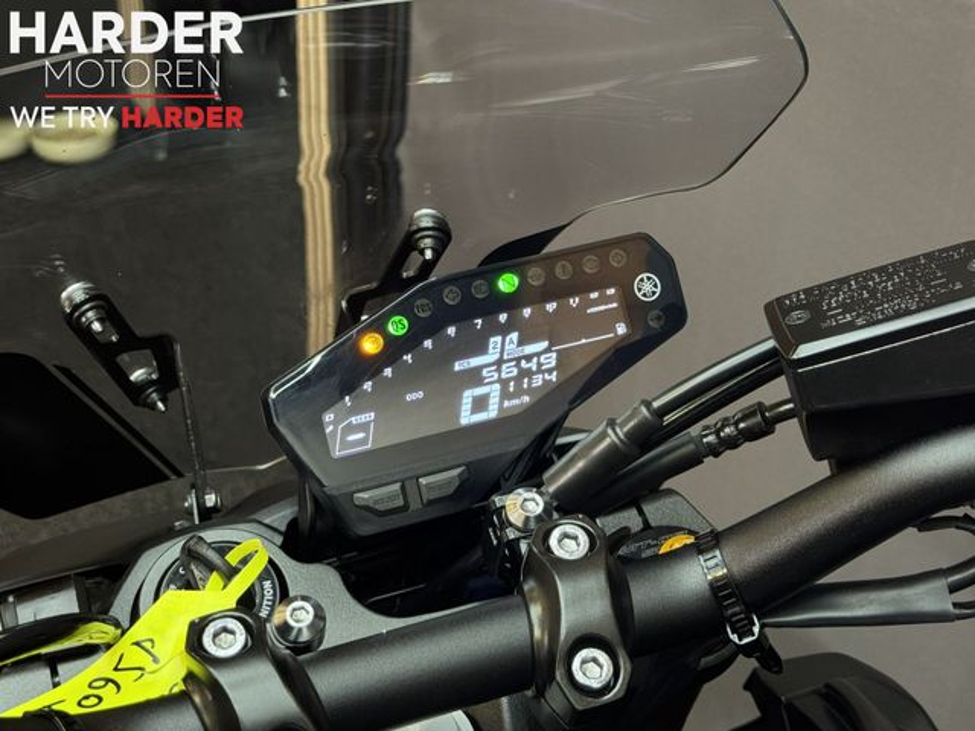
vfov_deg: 30.3
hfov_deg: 39.7
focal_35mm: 48
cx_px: 488
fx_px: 1352
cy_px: 366
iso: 100
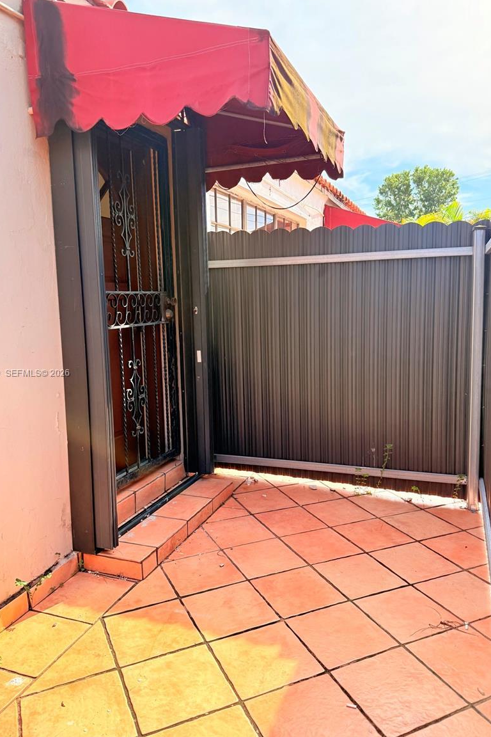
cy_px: 374
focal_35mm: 26
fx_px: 532
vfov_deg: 69.4
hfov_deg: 49.5
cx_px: 239
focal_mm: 6.76
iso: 100
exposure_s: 1/1618
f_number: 1.78
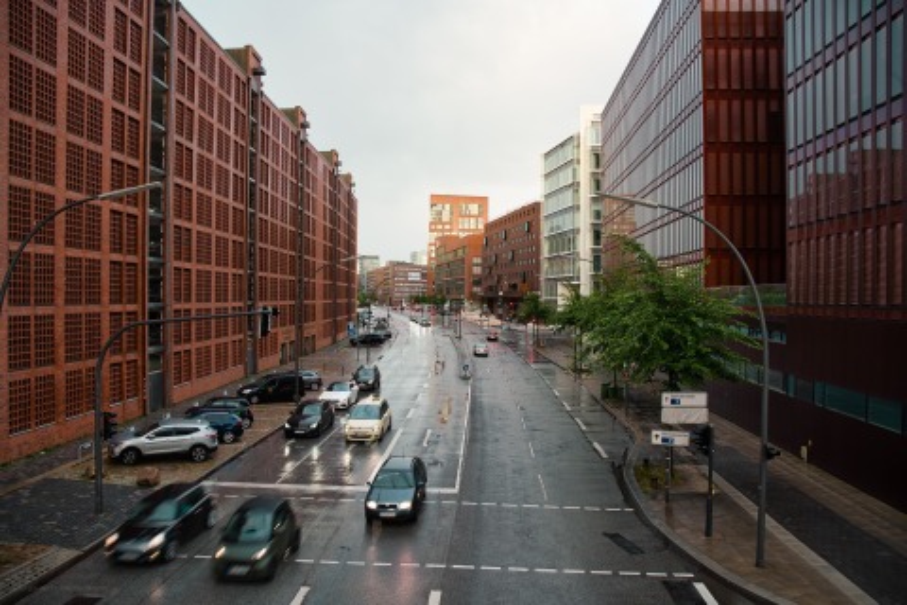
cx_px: 454
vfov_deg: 53.1
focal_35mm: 24
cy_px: 302
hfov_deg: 73.7
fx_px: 605
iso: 100
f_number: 8
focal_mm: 24
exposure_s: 1/15
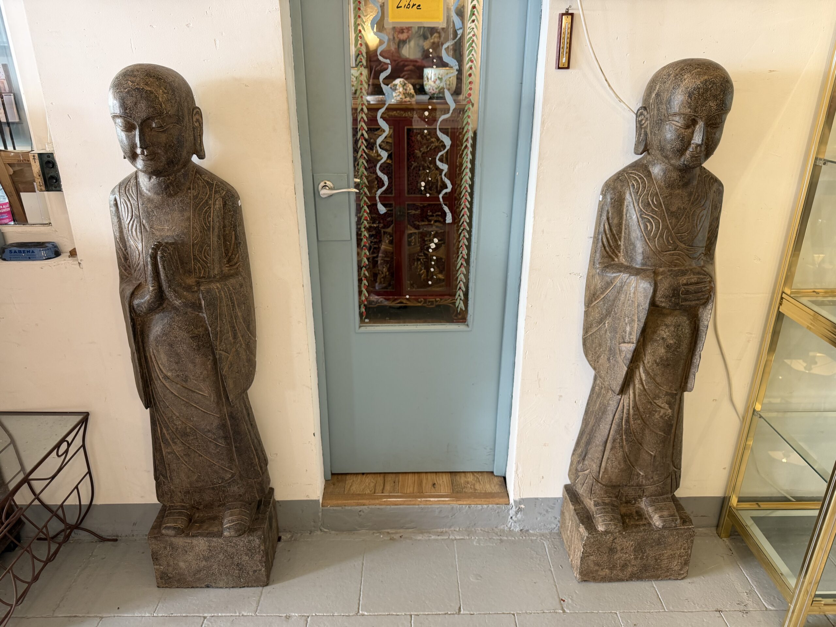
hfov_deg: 71.6
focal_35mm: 24
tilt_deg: -21.8
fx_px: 580
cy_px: 314
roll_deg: +1.2
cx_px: 418
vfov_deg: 56.8
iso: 160
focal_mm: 6.76
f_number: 1.78
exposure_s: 1/50
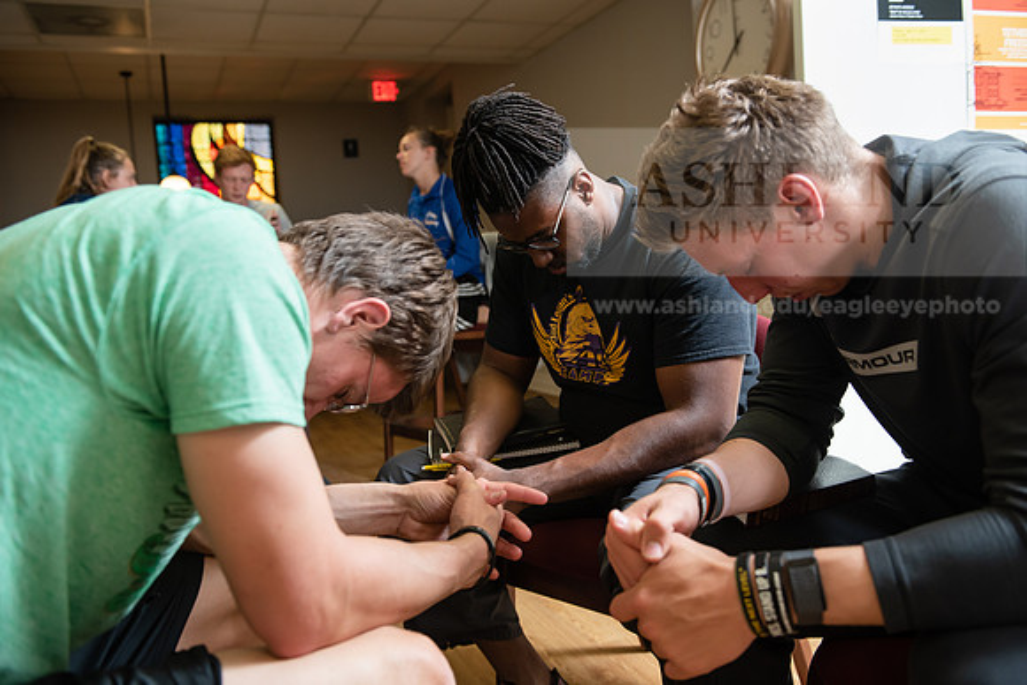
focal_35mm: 32
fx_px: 913
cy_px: 342
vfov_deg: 41.1
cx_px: 514
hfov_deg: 58.7
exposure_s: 1/160
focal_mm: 32
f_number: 3.5
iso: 800
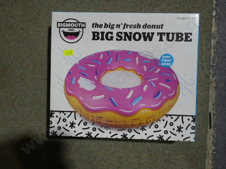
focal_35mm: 40
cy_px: 84
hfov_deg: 46.8
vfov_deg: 36.0
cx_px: 113
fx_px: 261
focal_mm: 20
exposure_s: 1/60
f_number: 4.5
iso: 200
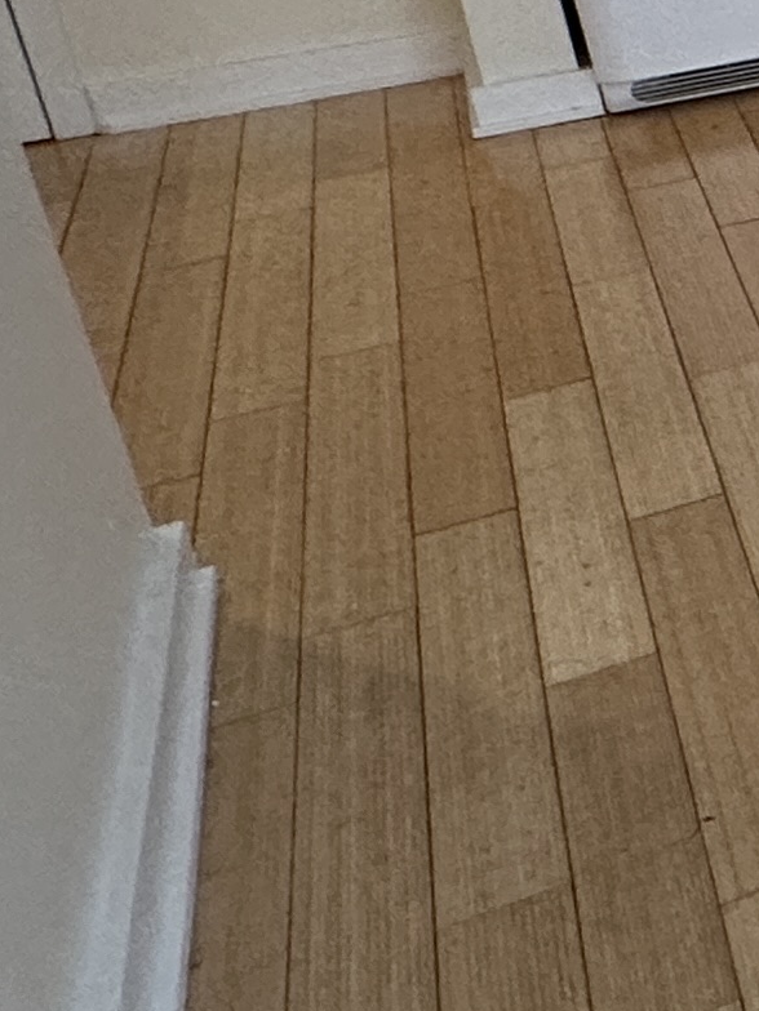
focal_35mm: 72
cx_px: 2428
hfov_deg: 10.7
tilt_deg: -15.3
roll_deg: -0.2
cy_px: -37
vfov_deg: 25.5
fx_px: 2105
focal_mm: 2.22
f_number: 2.2
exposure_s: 1/120
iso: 160
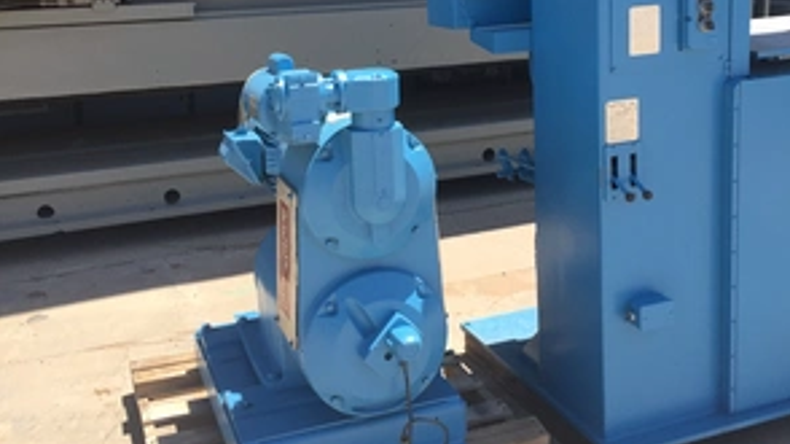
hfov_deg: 47.4
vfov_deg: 27.2
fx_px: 900
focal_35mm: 43
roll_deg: +2.2
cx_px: 400
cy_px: 97
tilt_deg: -8.4
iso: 32
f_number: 2.2
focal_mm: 4.15
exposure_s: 1/1319
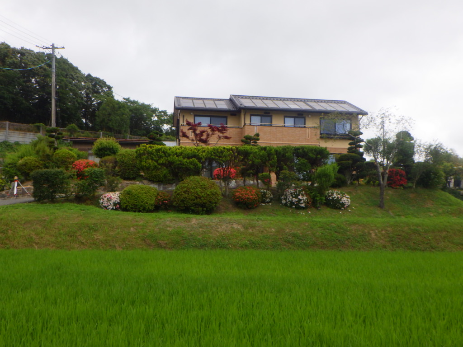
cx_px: 232
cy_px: 174
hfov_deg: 54.0
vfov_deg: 41.8
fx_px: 455
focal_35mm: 34
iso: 250
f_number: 4.6
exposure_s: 1/400
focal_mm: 6.1
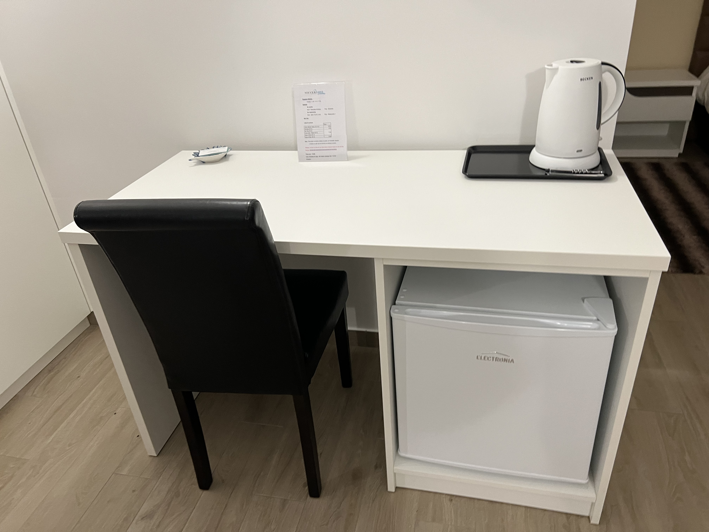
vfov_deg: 53.1
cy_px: 266
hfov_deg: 67.3
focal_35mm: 26
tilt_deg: -28.7
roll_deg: +3.9
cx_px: 354
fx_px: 533
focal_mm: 5.7
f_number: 1.5
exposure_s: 1/60
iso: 200
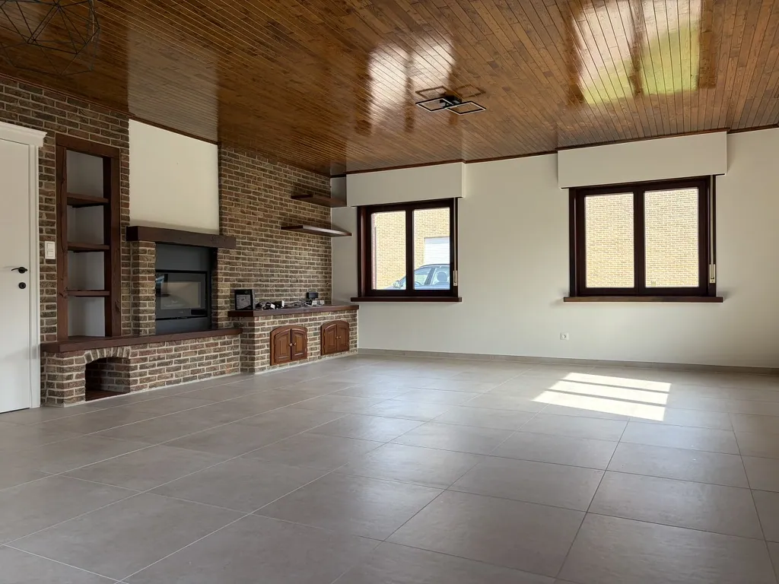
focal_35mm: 26
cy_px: 292
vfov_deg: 53.1
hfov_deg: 67.3
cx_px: 390
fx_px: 585
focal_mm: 5.96
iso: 50
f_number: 1.6
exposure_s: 1/186
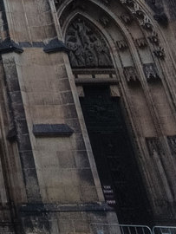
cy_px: -133
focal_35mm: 71
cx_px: -144
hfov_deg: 17.0
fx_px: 481
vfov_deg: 21.9
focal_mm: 1.66
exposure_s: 1/100
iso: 127
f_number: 2.2
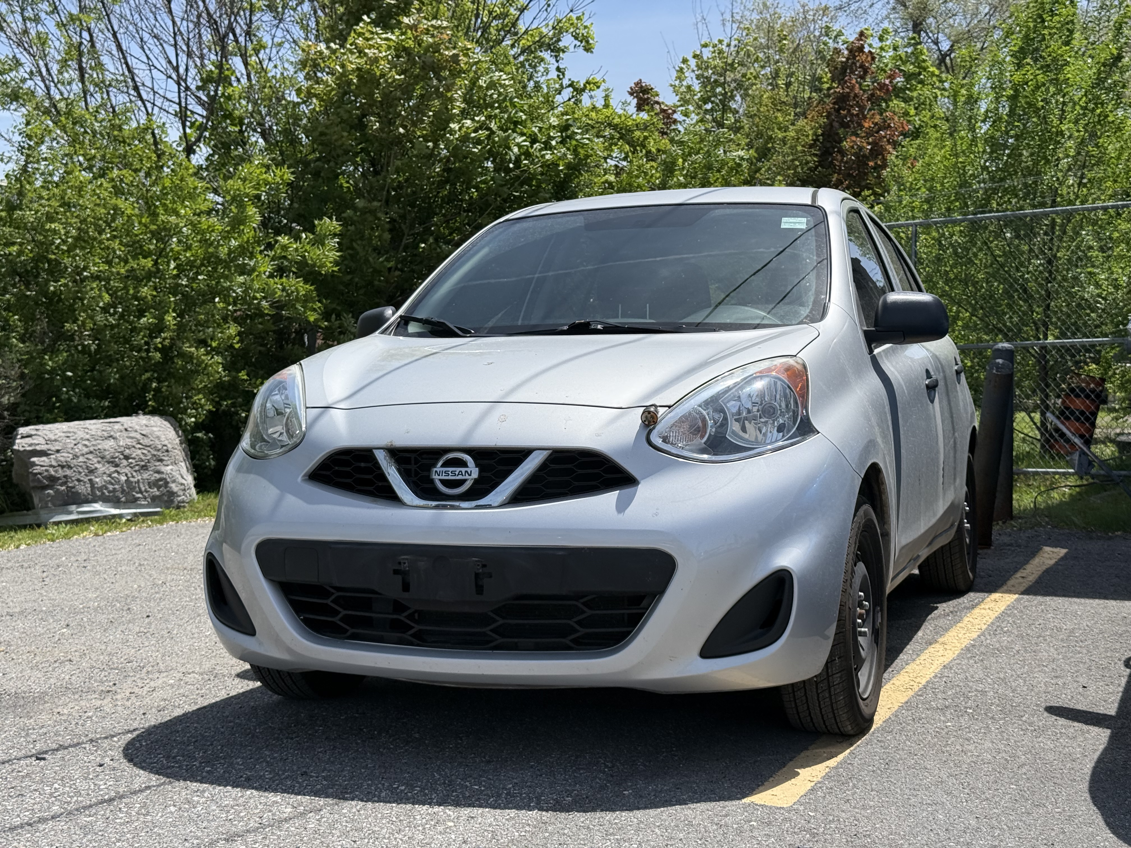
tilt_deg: -2.8
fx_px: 1568
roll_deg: +0.0
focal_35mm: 48
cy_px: 424
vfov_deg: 30.3
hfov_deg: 39.7
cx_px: 566
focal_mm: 6.76
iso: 80
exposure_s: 1/6536
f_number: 1.78
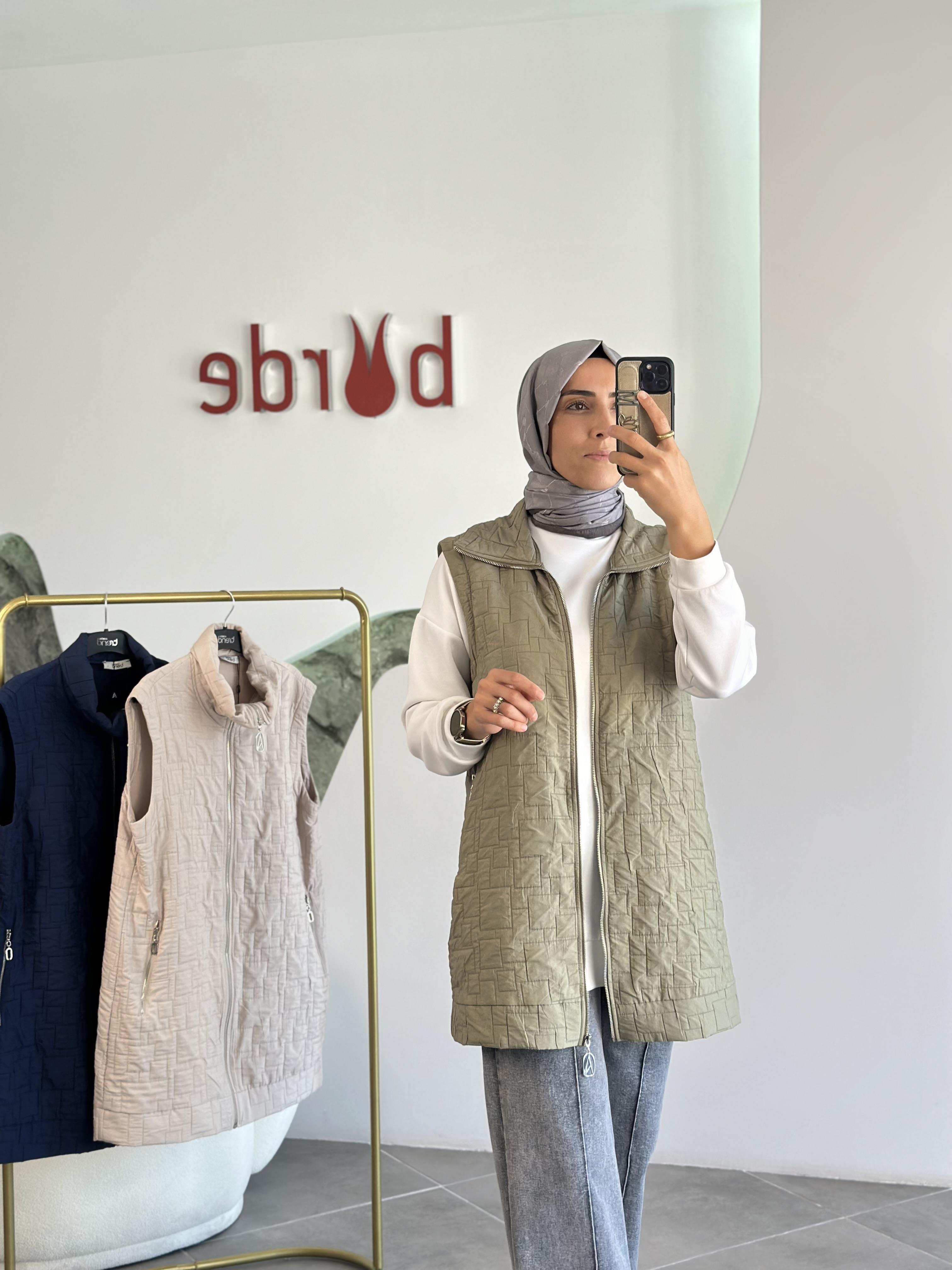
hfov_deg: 30.3
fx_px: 1760
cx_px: 476
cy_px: 635
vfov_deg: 39.7
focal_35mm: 48
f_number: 1.78
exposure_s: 1/245
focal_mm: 6.86
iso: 80
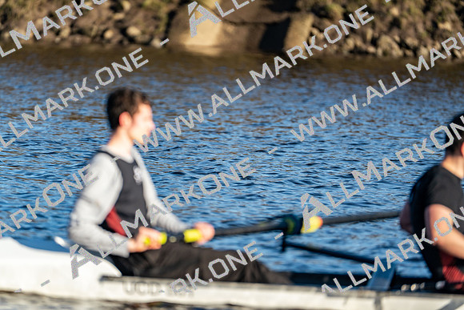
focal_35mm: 576
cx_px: 232
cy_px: 155
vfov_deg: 2.4
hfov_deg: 3.6
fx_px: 7425
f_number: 6.3
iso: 640
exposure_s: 1/2000
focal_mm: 576
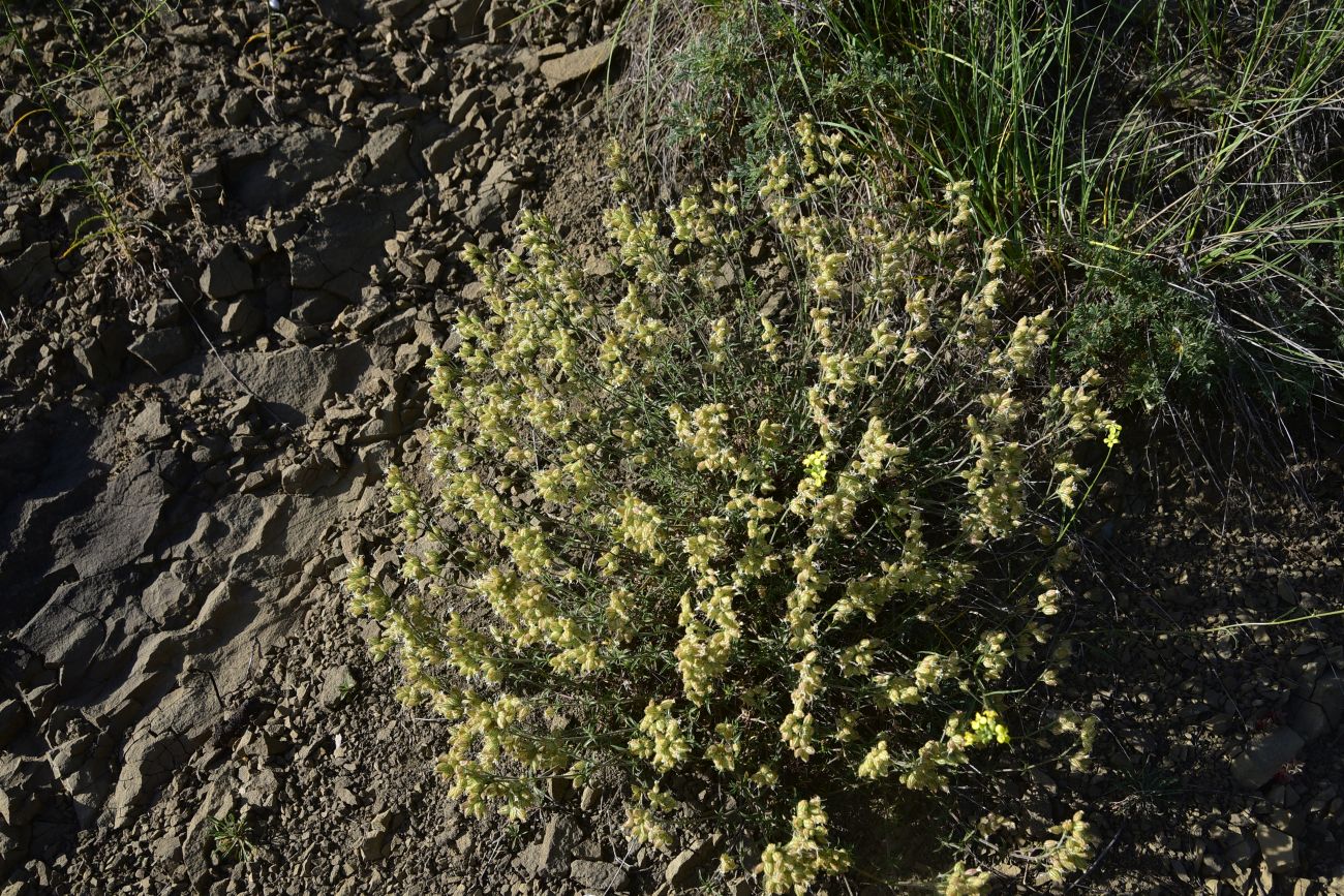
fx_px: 1867
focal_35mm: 50
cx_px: 672
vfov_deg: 27.0
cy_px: 448
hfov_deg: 39.6
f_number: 9
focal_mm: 50
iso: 160
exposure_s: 1/320
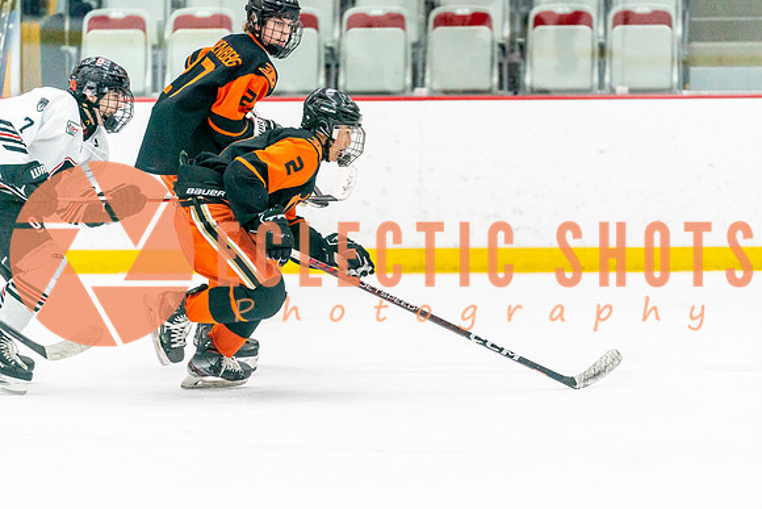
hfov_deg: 8.8
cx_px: 381
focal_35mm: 233
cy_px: 290
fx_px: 4938
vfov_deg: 5.9
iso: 3200
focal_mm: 200
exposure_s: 1/1250
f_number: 2.8
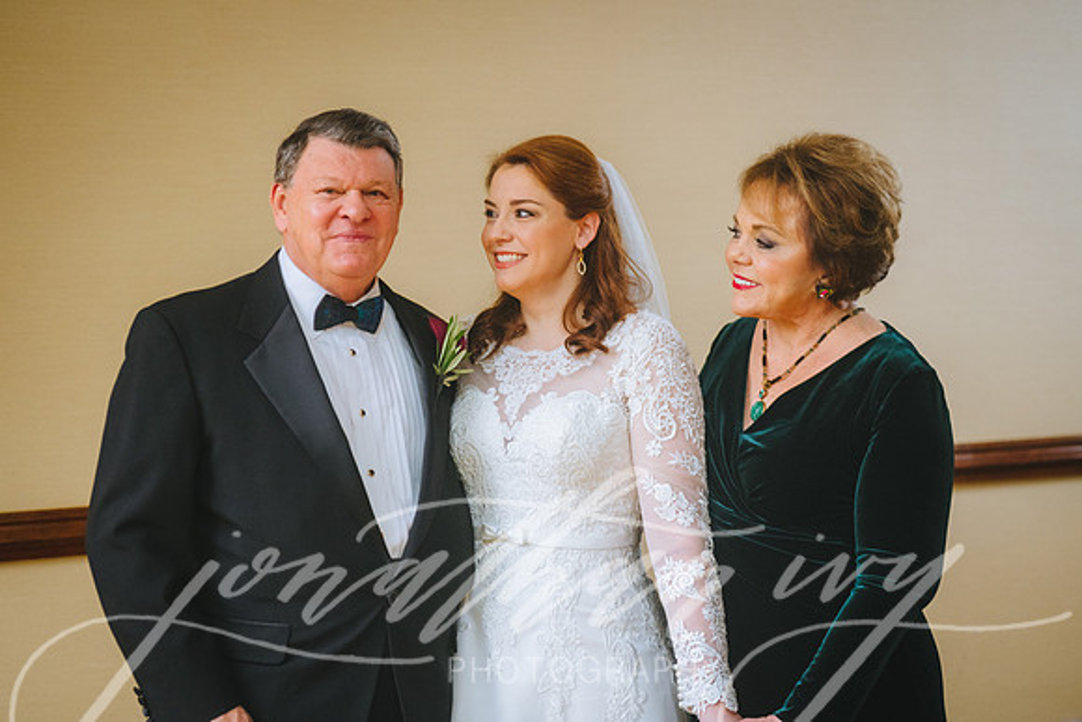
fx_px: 1965
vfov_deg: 20.8
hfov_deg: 30.8
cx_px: 541
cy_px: 329
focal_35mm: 65
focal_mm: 60
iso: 1250
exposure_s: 1/50
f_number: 3.5
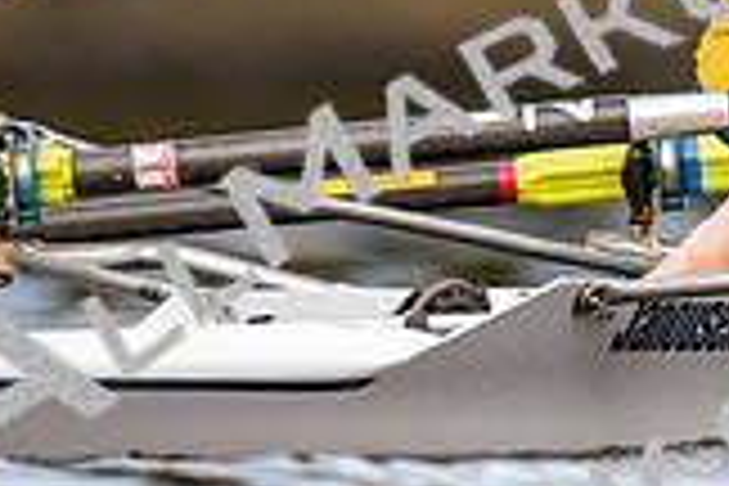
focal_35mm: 2142
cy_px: -200
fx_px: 43372
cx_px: 850
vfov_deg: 0.6
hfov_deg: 1.0
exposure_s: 1/2500
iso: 1400
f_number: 4
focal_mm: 600
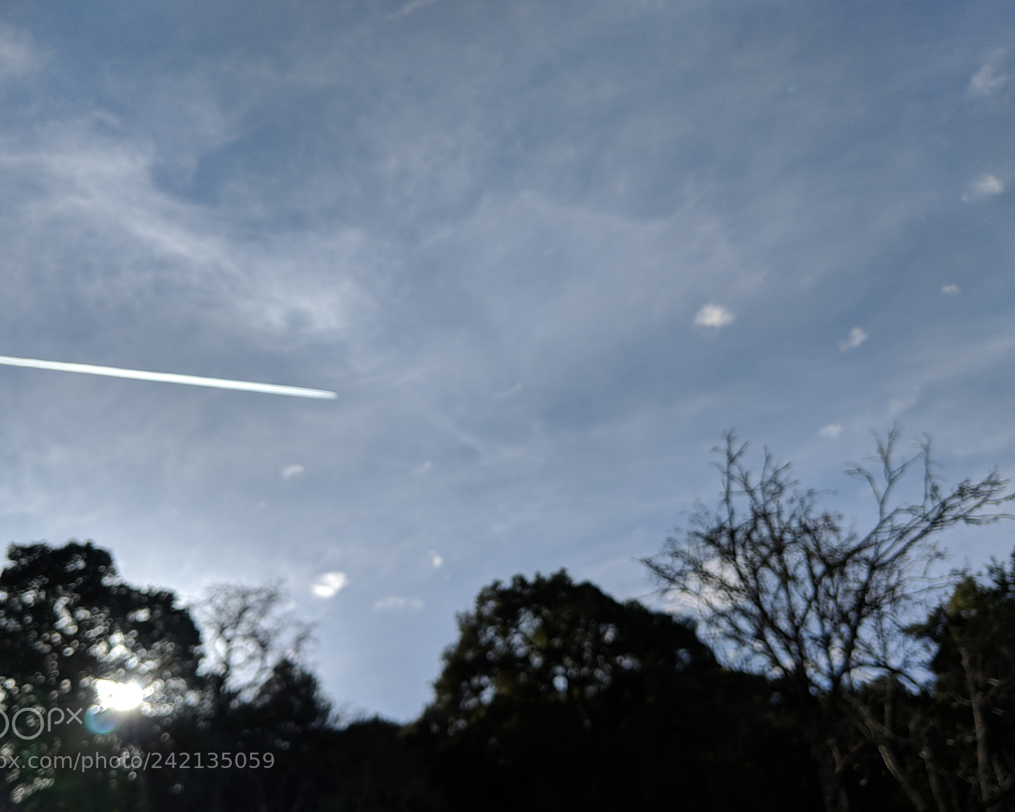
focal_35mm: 29
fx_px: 871
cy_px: 397
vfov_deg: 50.0
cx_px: 468
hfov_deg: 60.4
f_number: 1.8
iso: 59
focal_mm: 4.44
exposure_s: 1/5848
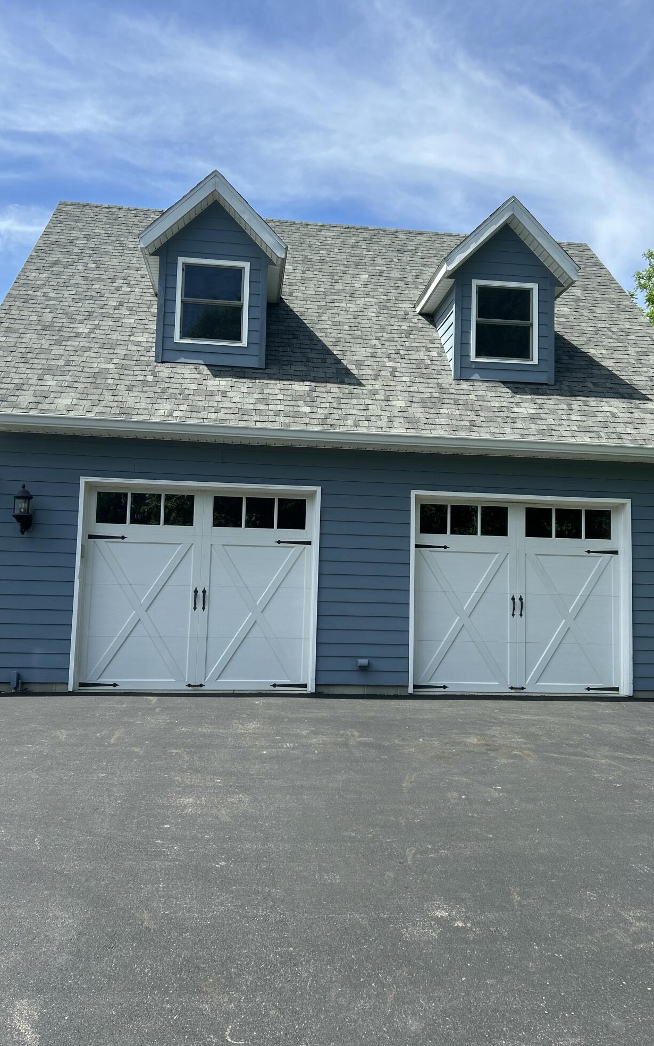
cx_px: 340
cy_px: 515
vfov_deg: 66.5
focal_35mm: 28
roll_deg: -1.1
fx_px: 799
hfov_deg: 44.5
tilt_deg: +5.3
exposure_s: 1/2915
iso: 50
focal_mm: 5.7
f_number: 1.5
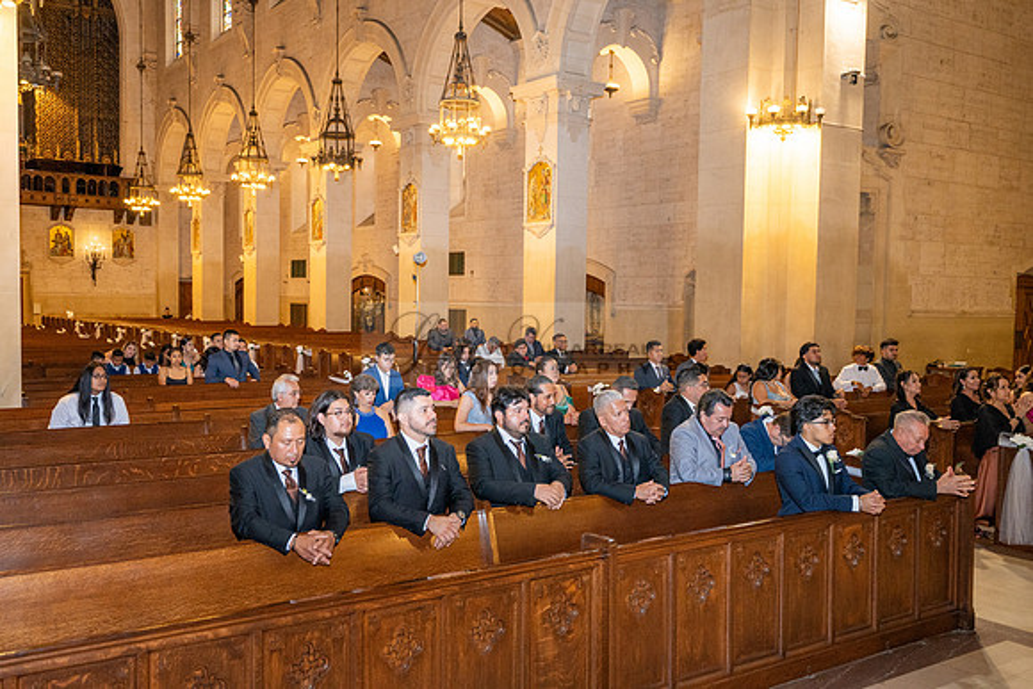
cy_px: 344
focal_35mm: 34
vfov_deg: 38.9
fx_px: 976
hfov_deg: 55.8
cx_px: 516
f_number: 2.8
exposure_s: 1/125
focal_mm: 23.1
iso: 800
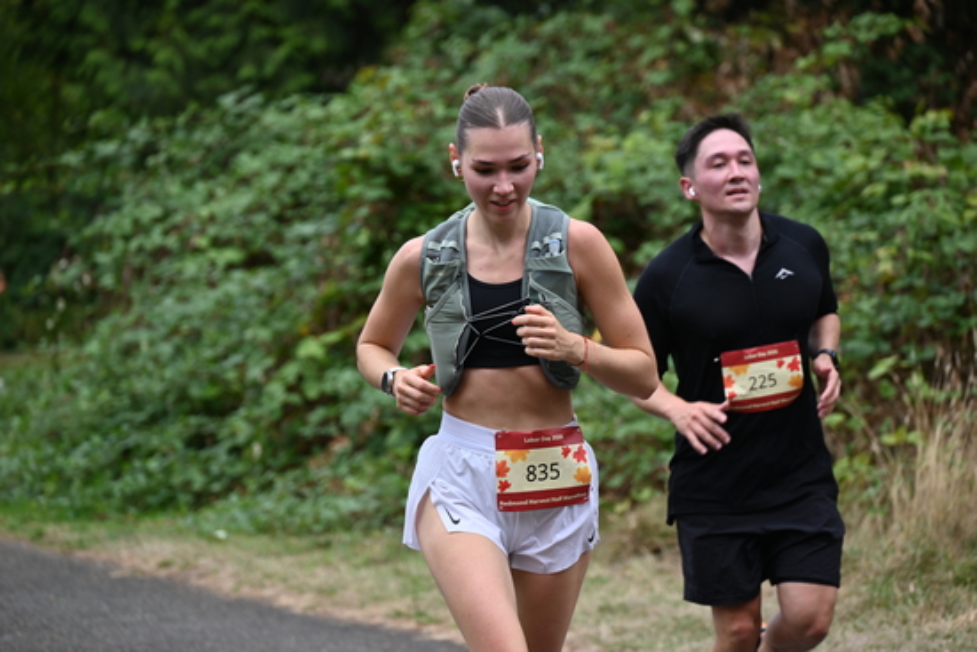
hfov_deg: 10.3
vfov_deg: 6.9
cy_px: 326
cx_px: 488
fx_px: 5429
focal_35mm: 200
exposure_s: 1/400
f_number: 6.3
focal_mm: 200
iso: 400
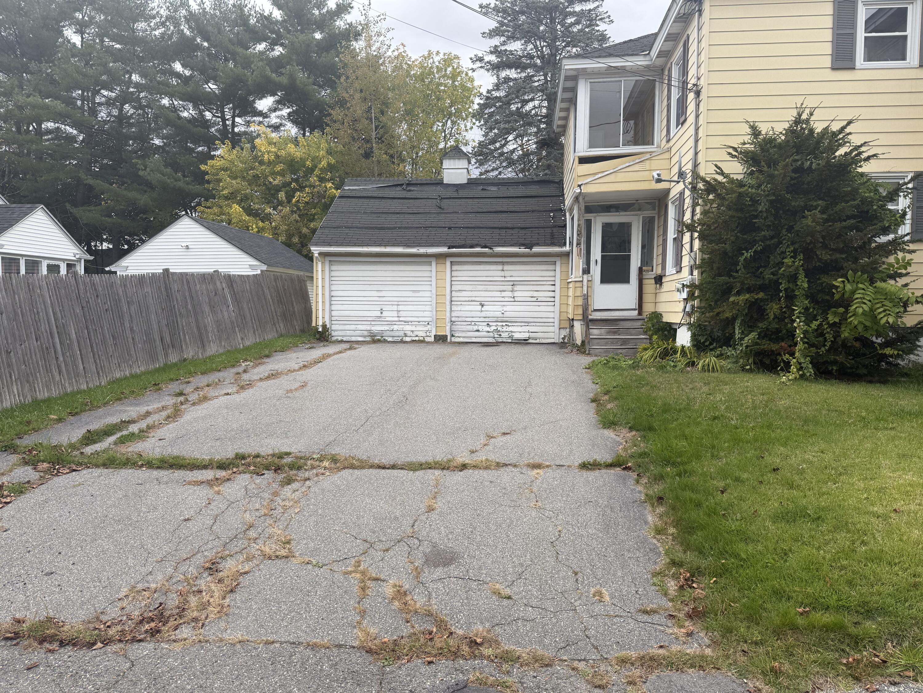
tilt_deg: -2.5
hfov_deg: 71.6
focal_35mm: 24
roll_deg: -0.2
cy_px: 346
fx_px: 640
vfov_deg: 56.8
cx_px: 462
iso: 64
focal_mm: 6.76
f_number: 1.78
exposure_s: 1/131
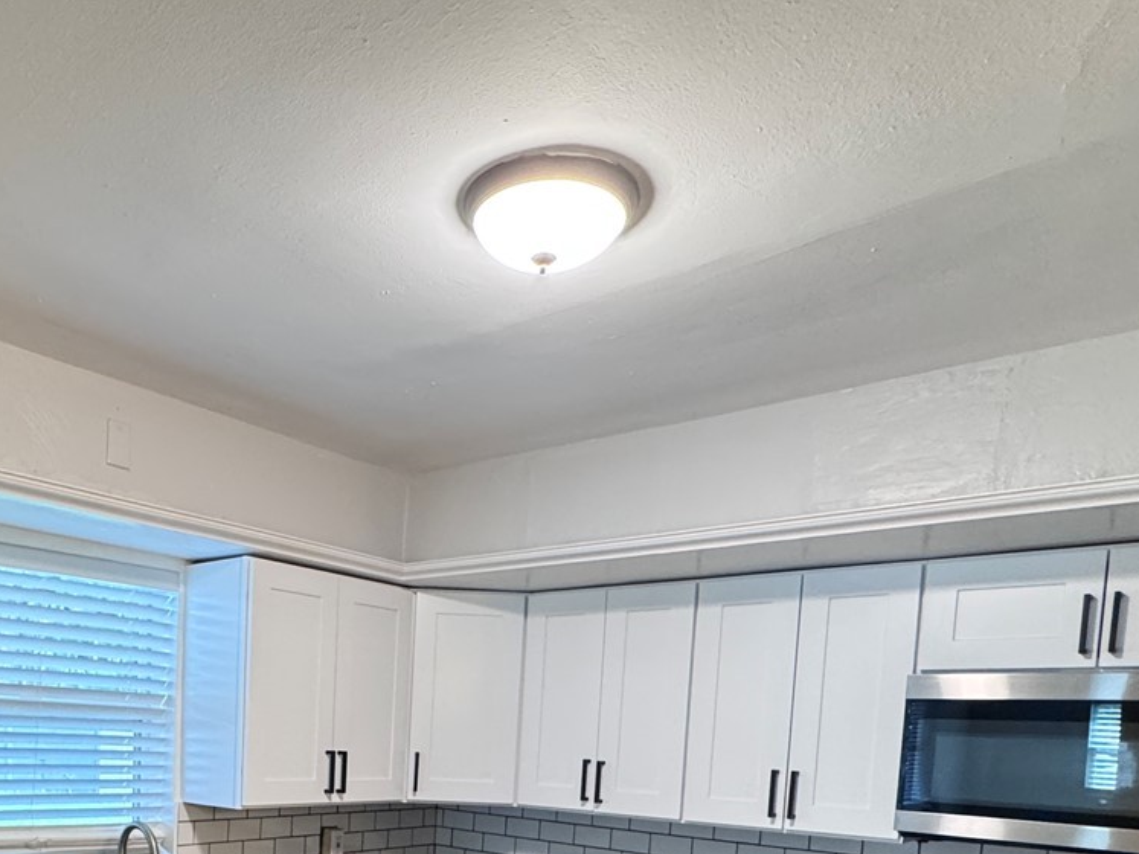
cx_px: 308
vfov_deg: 41.8
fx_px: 987
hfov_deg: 57.4
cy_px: 814
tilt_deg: -4.6
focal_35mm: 30
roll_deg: -1.8
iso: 400
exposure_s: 1/60
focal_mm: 2.22
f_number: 2.2
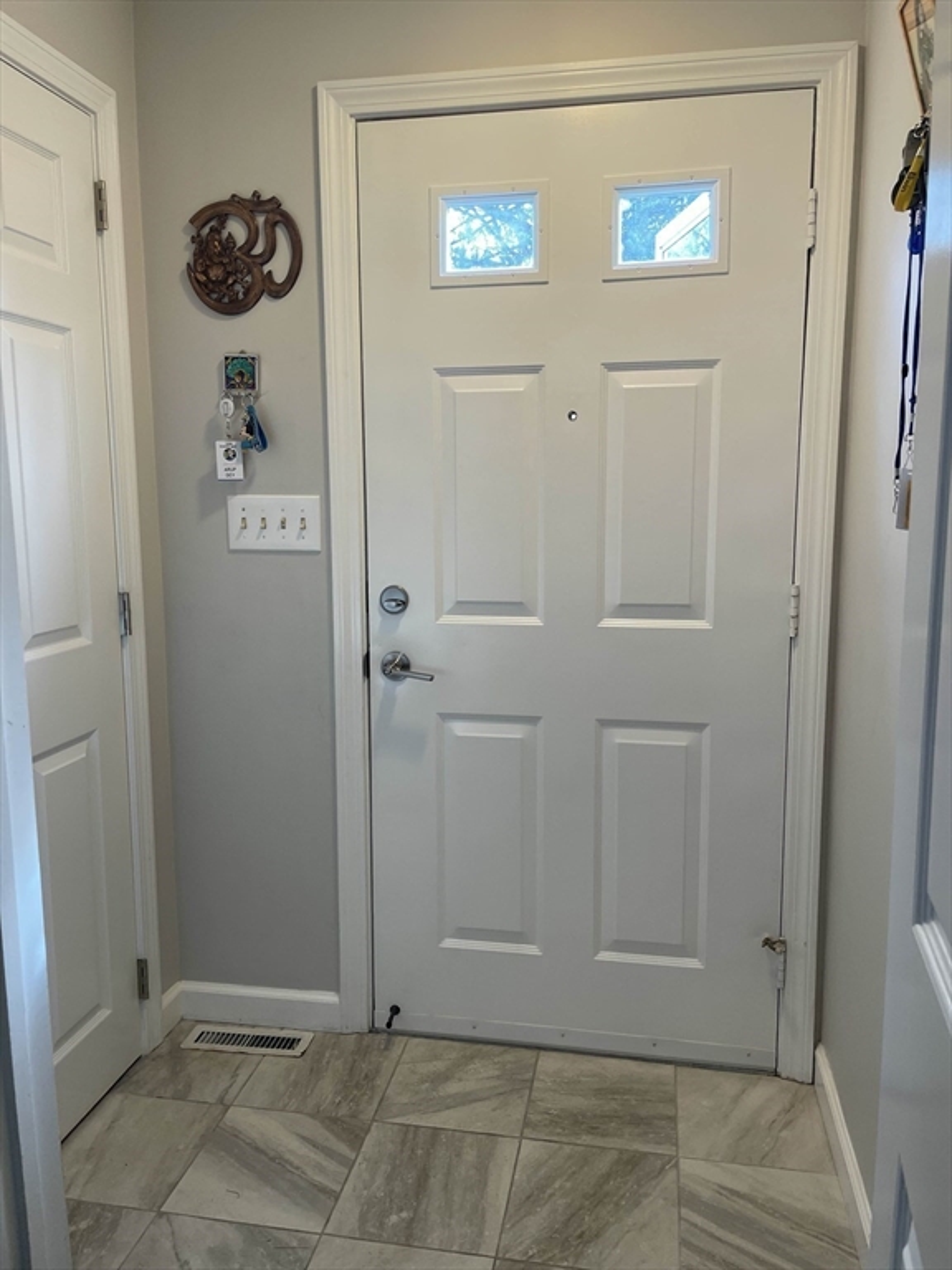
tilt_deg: -7.9
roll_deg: +1.3
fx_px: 953
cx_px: 476
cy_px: 635
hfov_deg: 53.1
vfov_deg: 67.3
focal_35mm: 26
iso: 80
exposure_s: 1/120
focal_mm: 4.2
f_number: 1.6
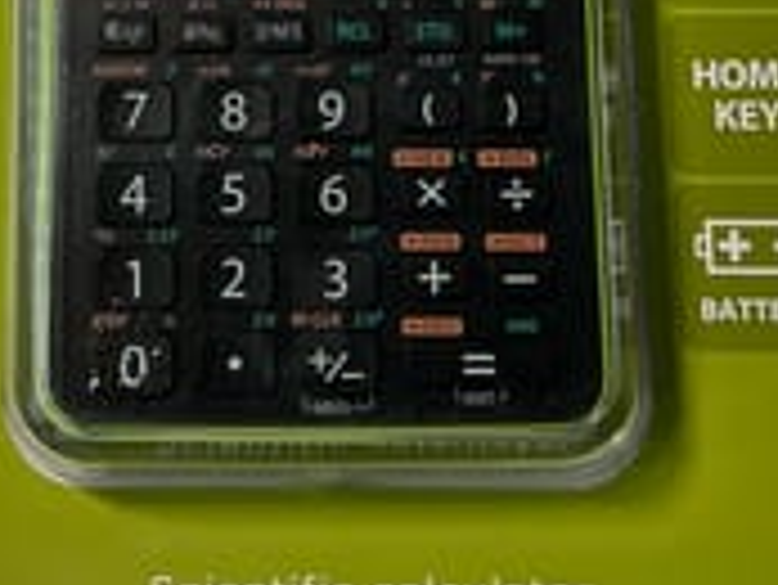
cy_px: -155
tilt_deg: -81.9
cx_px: 252
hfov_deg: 24.0
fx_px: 1822
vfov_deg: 17.2
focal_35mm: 81
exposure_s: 1/100
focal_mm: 3
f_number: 1.8
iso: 64
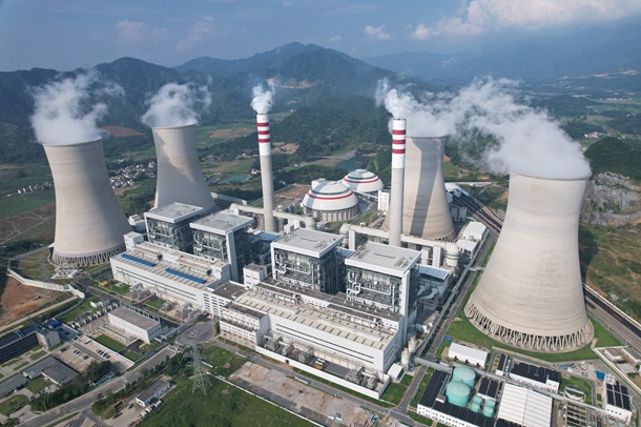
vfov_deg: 57.2
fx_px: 391
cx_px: 320
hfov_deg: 78.6
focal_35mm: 22
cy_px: 214
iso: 130
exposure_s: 1/3000
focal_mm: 8.38
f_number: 2.8
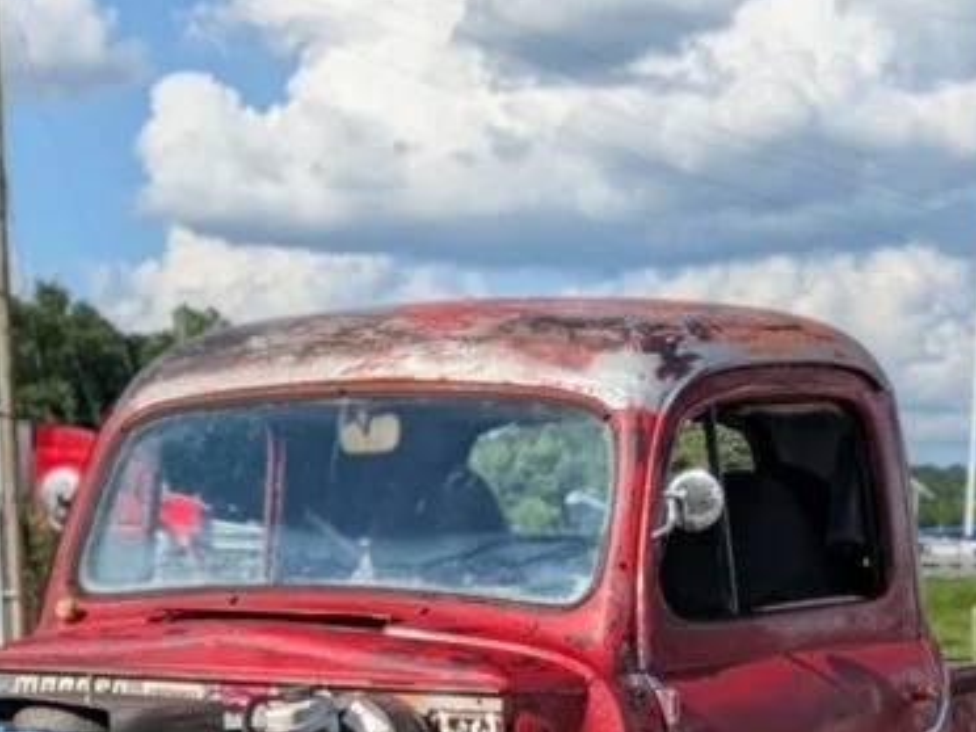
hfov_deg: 29.3
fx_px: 1861
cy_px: 567
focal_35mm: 66
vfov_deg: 22.0
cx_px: 415
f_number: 1.68
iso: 22
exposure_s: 1/81.3
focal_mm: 6.9
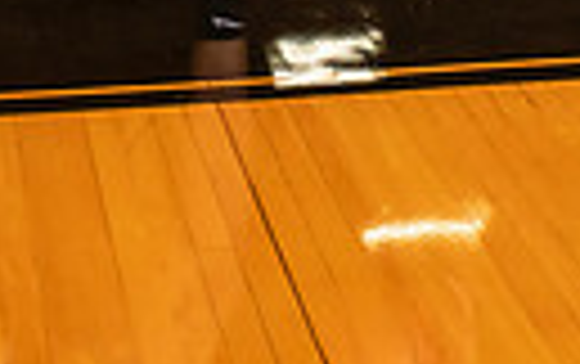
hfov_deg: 16.1
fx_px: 2026
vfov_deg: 9.2
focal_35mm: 128
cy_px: -530
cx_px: 49
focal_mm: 36
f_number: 7.1
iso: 640
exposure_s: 1/400
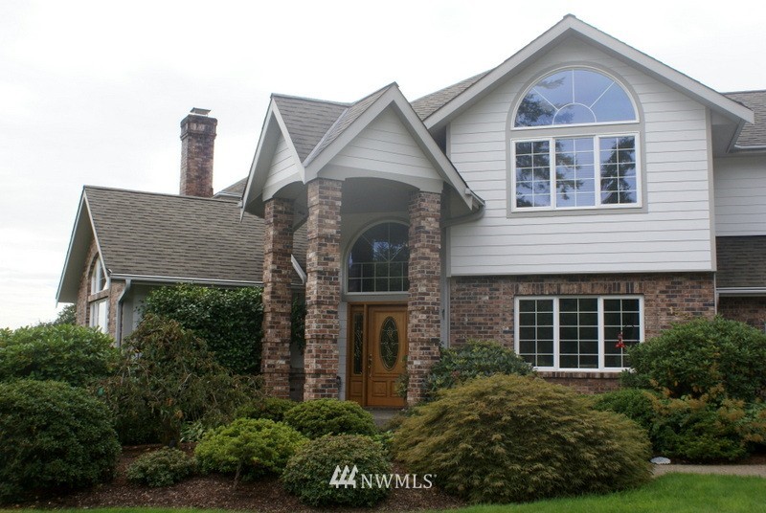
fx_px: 831
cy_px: 256
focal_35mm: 39
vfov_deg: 34.3
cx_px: 383
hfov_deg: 49.5
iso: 100
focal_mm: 26
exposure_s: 1/160
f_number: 9
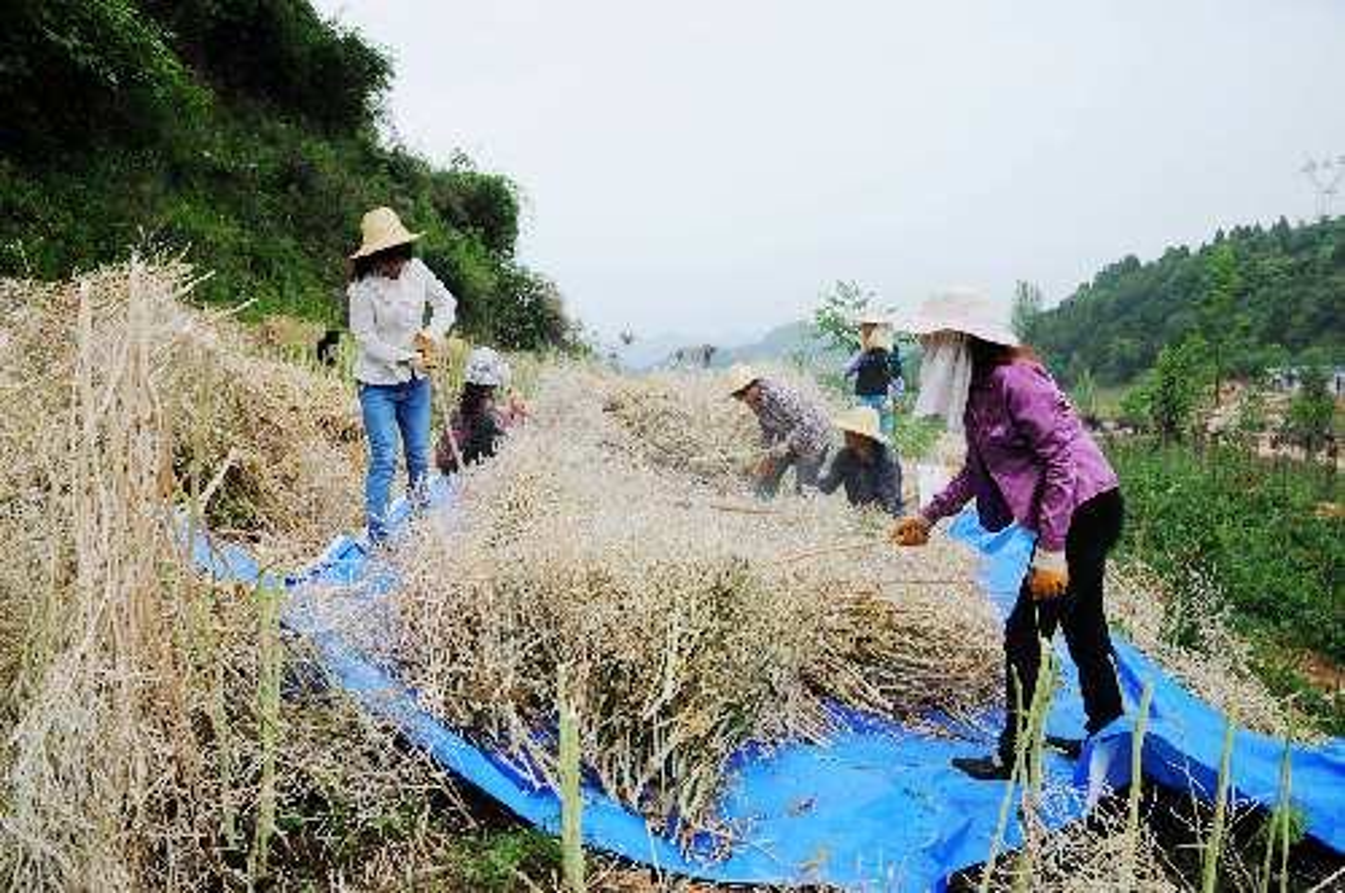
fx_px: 895
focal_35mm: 24
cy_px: 446
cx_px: 672
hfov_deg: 73.8
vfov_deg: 53.0
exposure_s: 1/250
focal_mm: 16
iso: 200
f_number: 8
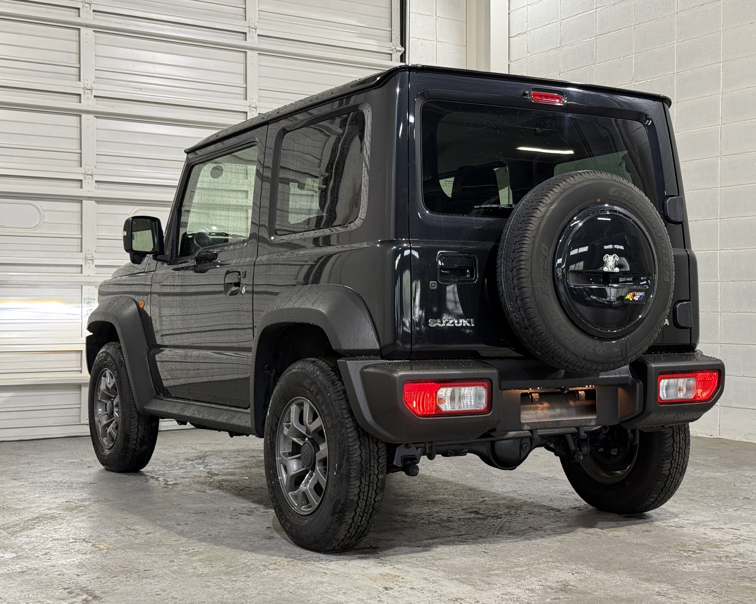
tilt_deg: +0.6
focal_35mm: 51
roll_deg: -0.6
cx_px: 402
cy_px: 305
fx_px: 1141
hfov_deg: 36.6
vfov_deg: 29.7
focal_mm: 6.76
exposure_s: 1/60
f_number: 1.78
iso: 200
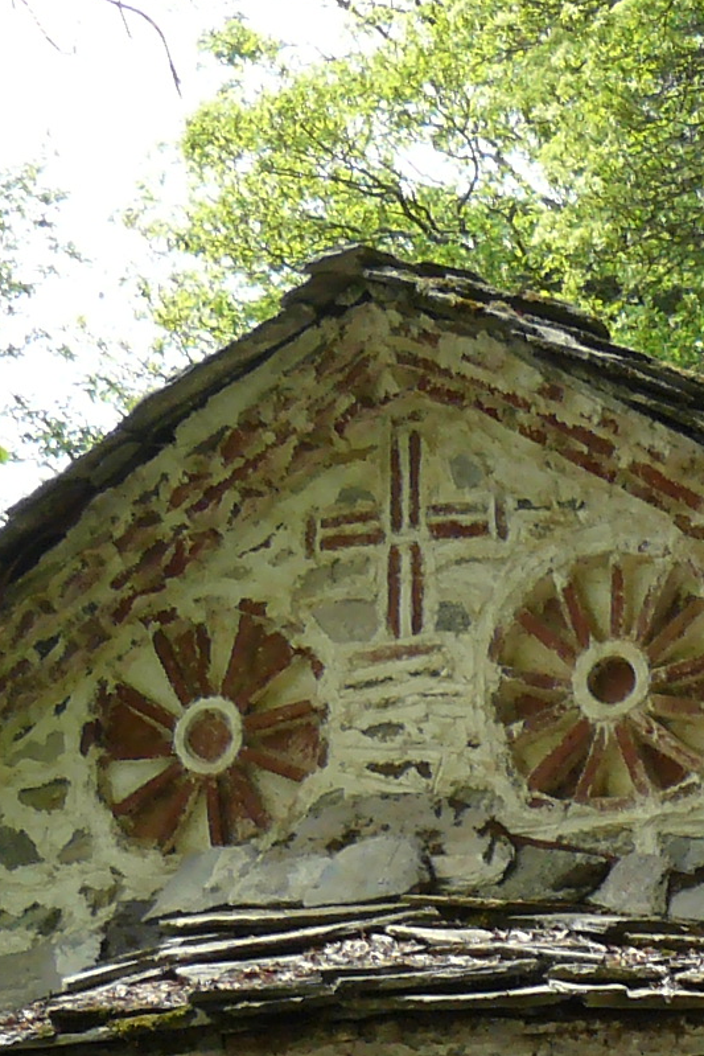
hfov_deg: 9.2
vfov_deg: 13.6
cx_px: 1211
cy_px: 1474
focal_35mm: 144
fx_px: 4222
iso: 100
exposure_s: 1/200
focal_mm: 6
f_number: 4
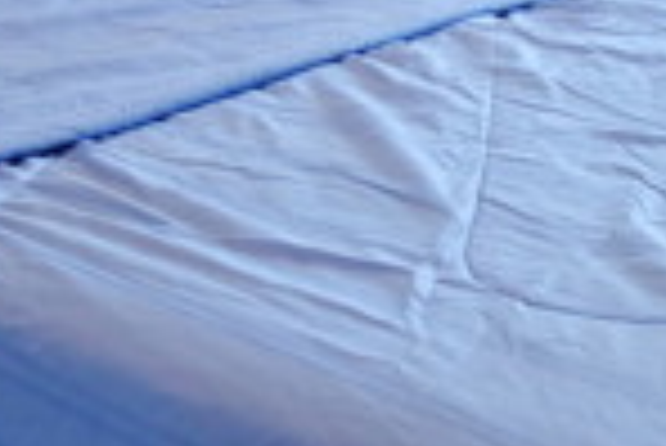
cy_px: -437
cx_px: 202
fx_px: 1796
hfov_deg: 20.9
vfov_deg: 12.5
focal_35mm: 97
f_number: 4
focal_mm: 16
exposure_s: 1/30
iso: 640
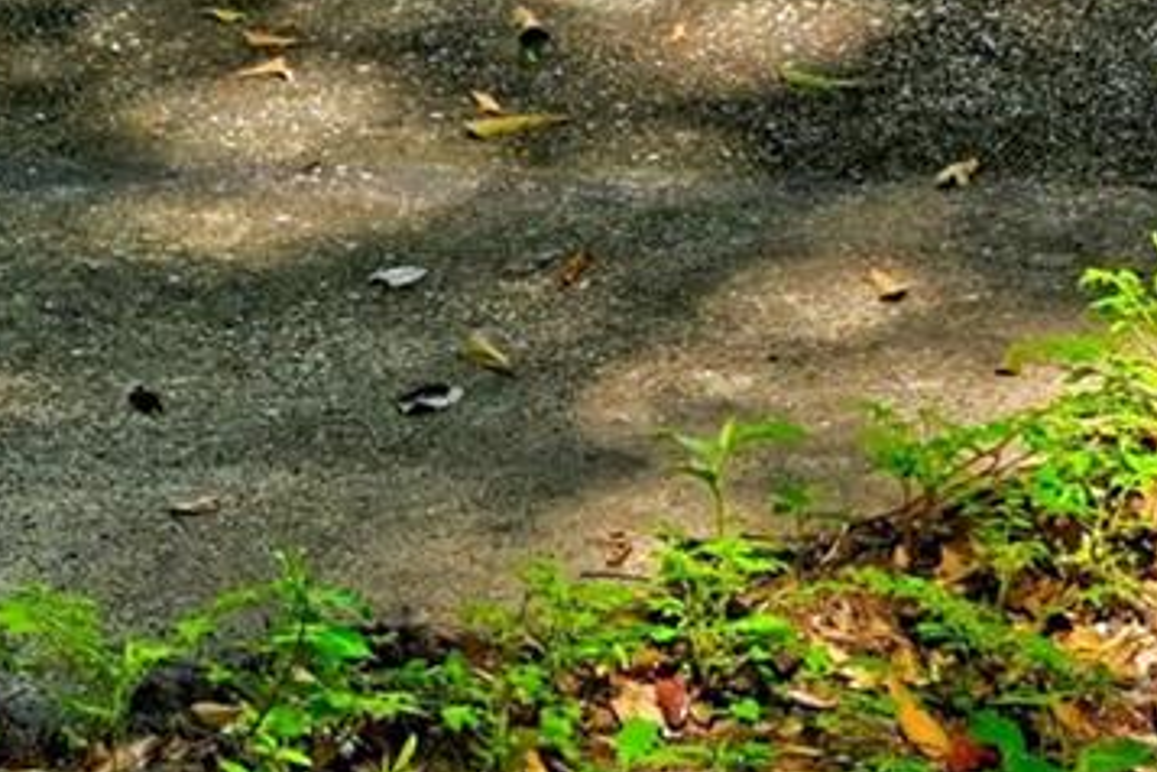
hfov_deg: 11.9
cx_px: 736
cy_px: -1414
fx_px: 5527
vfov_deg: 7.2
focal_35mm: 172
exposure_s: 1/250
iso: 400
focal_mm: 30
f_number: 8
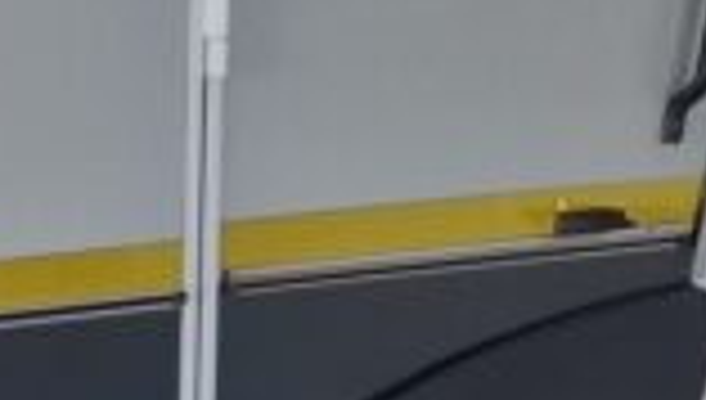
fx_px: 3057
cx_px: -1425
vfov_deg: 7.5
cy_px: 198
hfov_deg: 9.9
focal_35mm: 163
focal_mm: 5.54
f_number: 1.8
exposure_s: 1/120
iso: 250
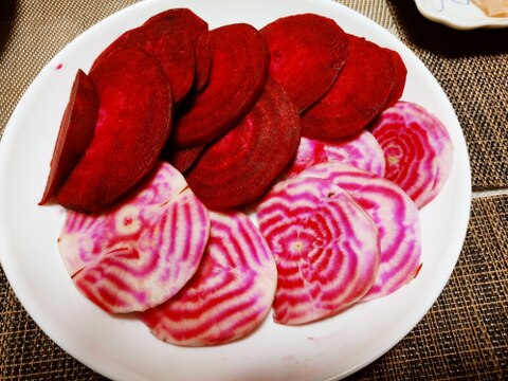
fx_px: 382
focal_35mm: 26
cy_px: 190
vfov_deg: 53.1
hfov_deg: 67.3
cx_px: 254
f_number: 1.79
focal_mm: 4.74
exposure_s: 1/33
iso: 365
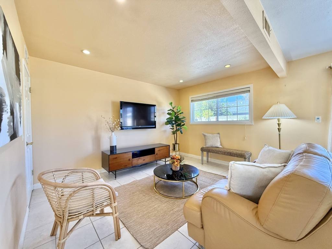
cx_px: 166
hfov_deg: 102.1
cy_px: 124
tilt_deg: +0.1
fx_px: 134
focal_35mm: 14
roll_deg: +0.7
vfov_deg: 85.7
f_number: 2.2
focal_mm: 2.22
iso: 125
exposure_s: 1/120
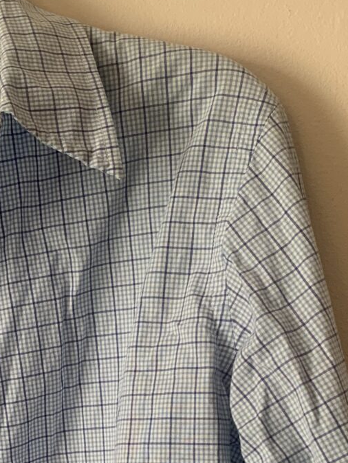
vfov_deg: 23.8
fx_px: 1058
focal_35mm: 79
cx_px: 6
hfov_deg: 18.2
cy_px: 451
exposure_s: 1/121
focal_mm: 4.25
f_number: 1.8
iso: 100
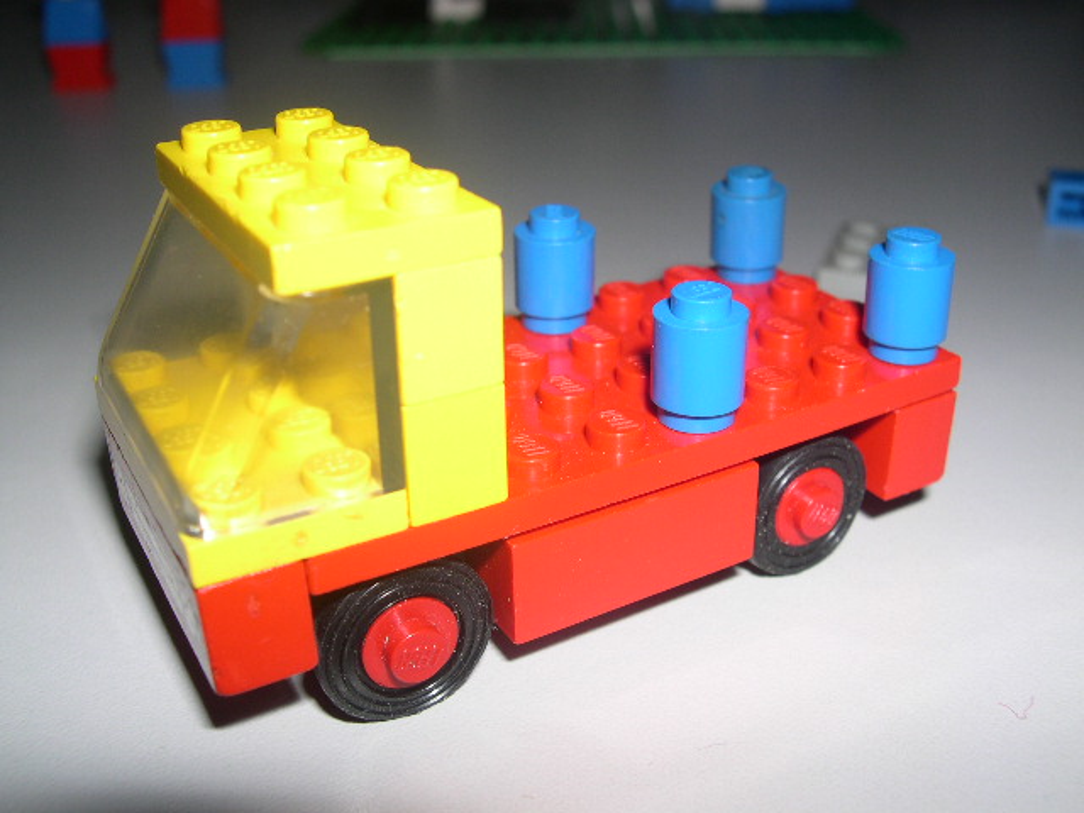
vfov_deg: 37.7
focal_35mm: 38
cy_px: 406
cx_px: 542
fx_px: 1190
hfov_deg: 49.0
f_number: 7.6
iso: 100
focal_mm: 8
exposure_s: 1/60
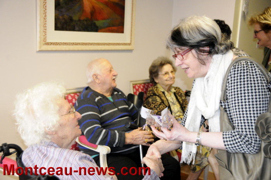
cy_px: 90
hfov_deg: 37.9
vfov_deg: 25.7
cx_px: 136
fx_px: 395
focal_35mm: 52
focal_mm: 35
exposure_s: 1/250
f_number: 5
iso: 3200
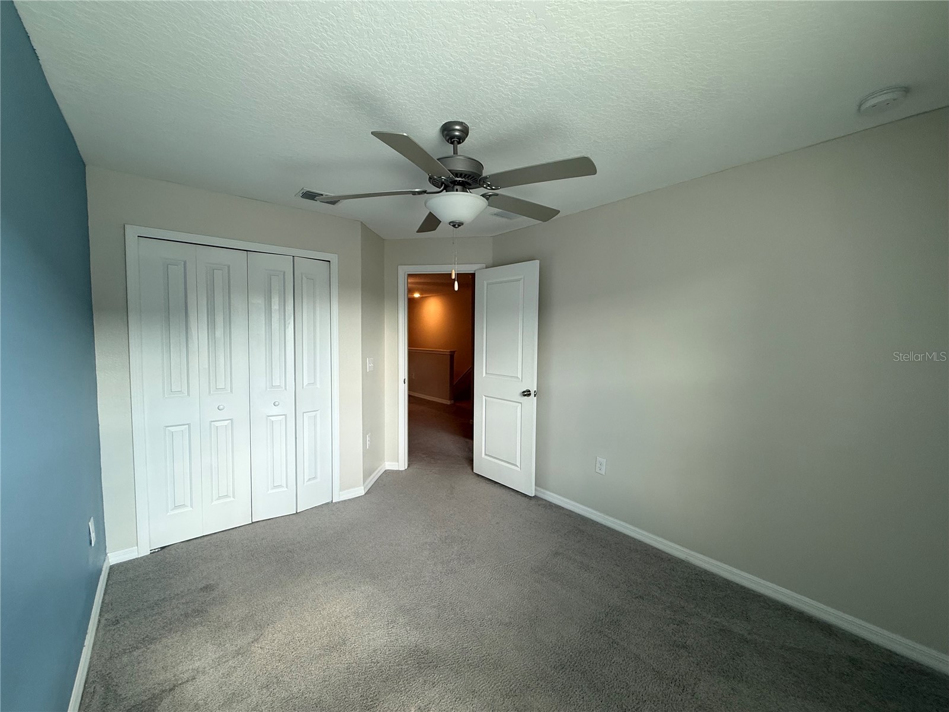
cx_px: 474
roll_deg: -0.6
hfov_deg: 102.1
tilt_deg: -2.7
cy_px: 356
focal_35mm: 14
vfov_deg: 85.7
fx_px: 384
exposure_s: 1/99
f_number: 2.2
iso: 160
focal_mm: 2.22
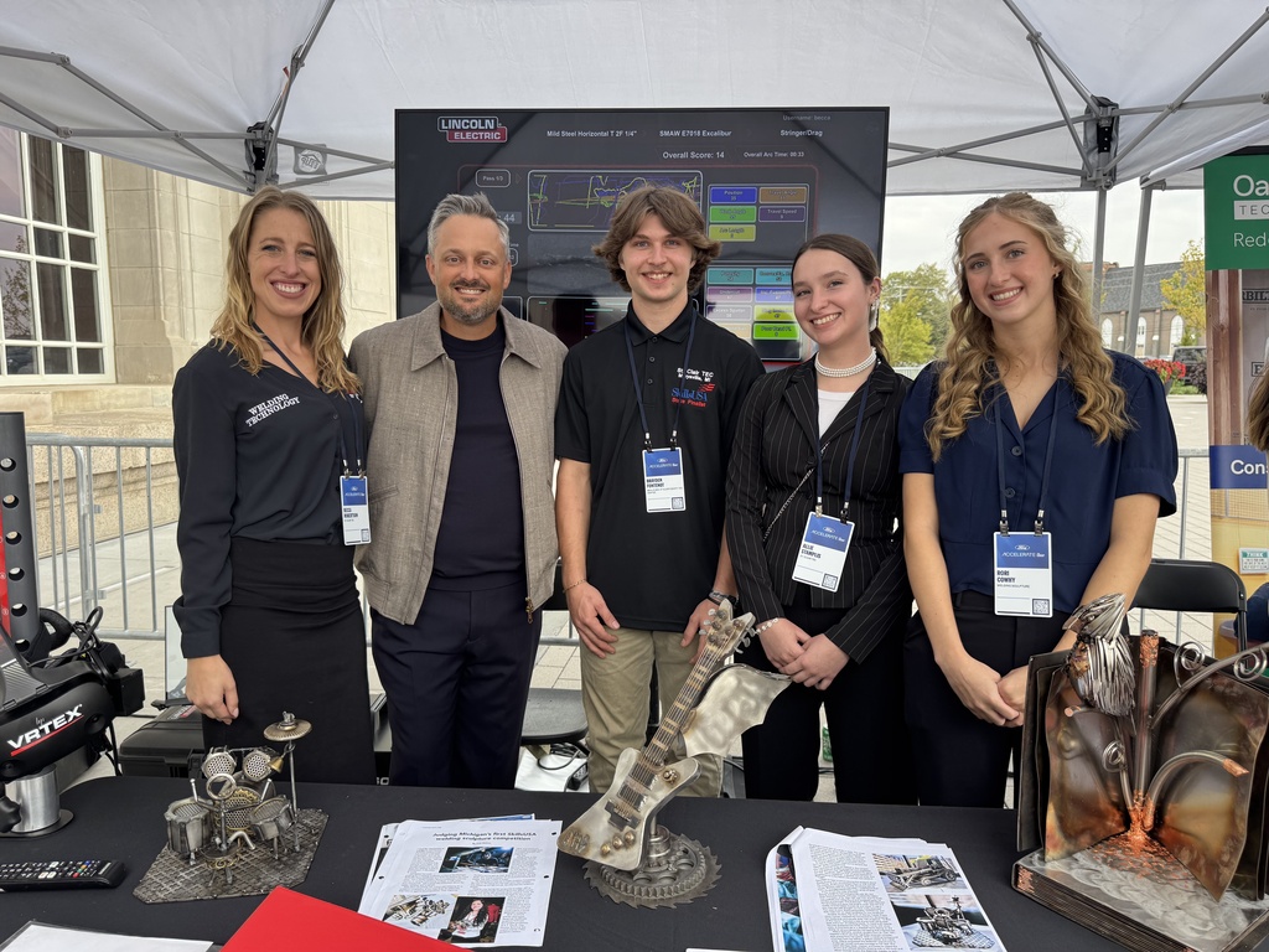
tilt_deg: -7.4
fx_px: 880
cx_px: 634
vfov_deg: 56.8
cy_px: 476
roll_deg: -0.2
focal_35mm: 24
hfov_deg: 71.6
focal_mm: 6.76
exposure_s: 1/121
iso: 64
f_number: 1.78
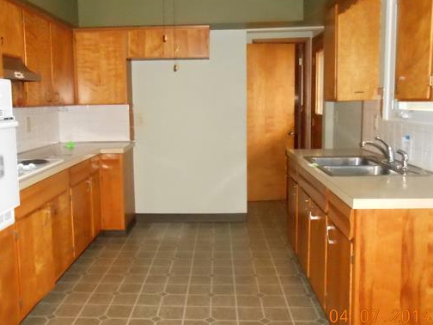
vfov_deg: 42.9
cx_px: 188
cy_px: 154
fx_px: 413
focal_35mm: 33
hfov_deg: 55.2
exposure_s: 1/25
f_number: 3.5
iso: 1250
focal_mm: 4.6
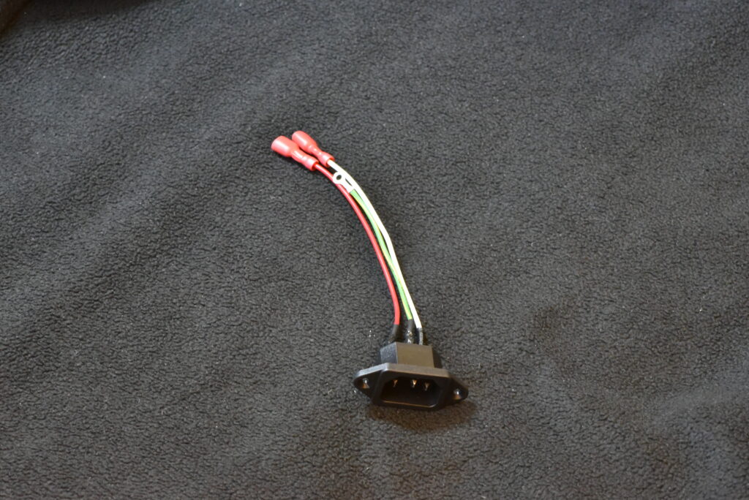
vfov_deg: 13.1
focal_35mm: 105
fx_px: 2186
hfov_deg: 19.4
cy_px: 250
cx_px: 374
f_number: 18
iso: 12800
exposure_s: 1/30
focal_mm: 105
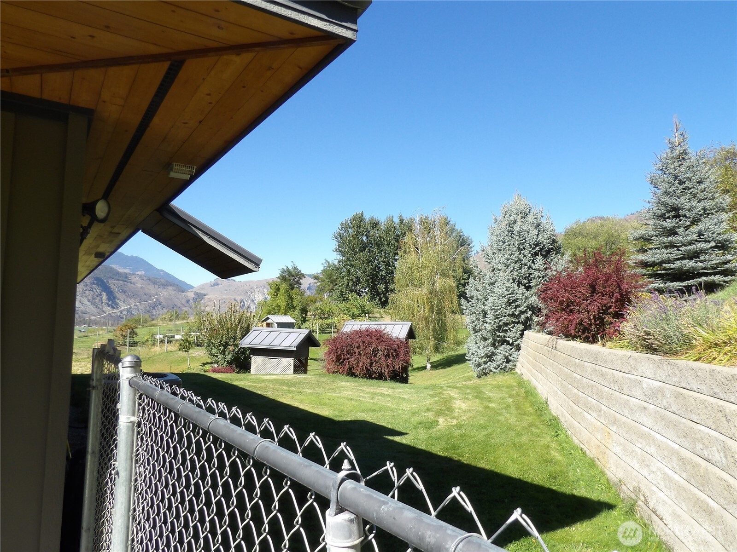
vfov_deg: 56.8
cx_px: 368
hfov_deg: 71.6
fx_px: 511
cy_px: 276
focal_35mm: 24
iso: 100
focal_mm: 4.3
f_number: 5.6
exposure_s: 1/223
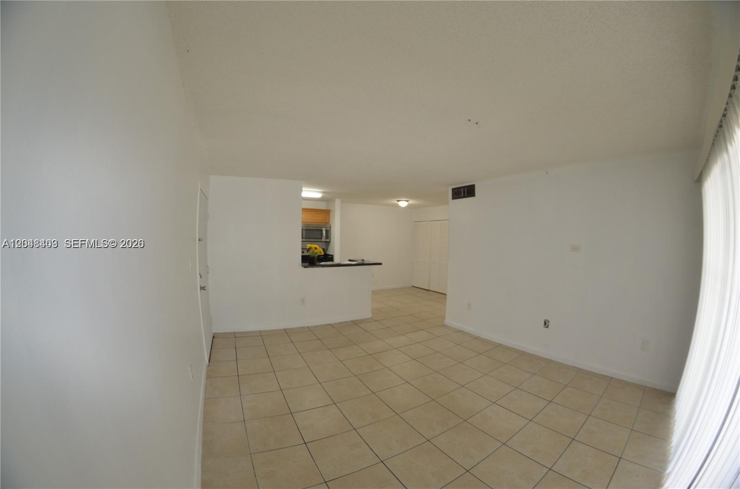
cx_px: 370
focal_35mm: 12
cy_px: 244
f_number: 3.5
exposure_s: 1/60
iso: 450
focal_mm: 8
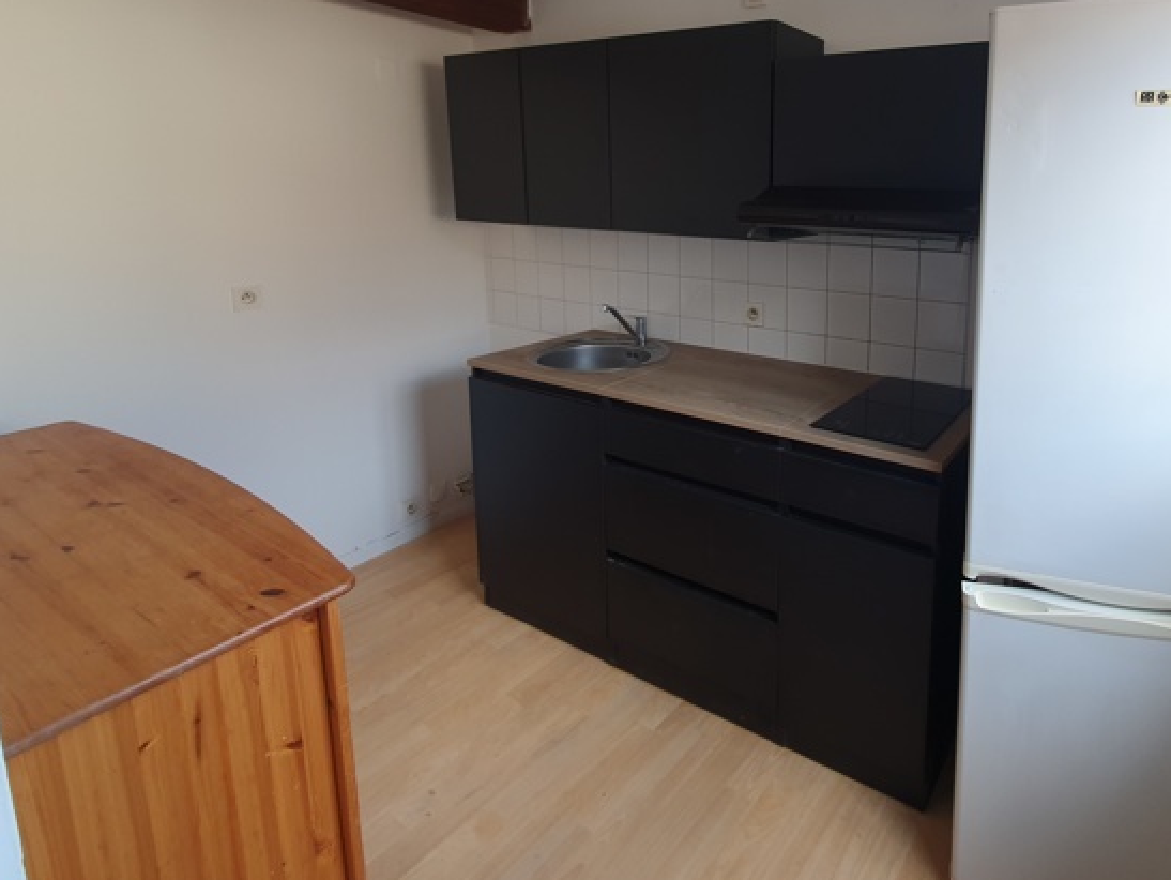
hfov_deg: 81.7
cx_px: 782
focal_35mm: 19
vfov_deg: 66.7
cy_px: 287
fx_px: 643
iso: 64
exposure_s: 1/50
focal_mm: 1.8
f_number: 2.2
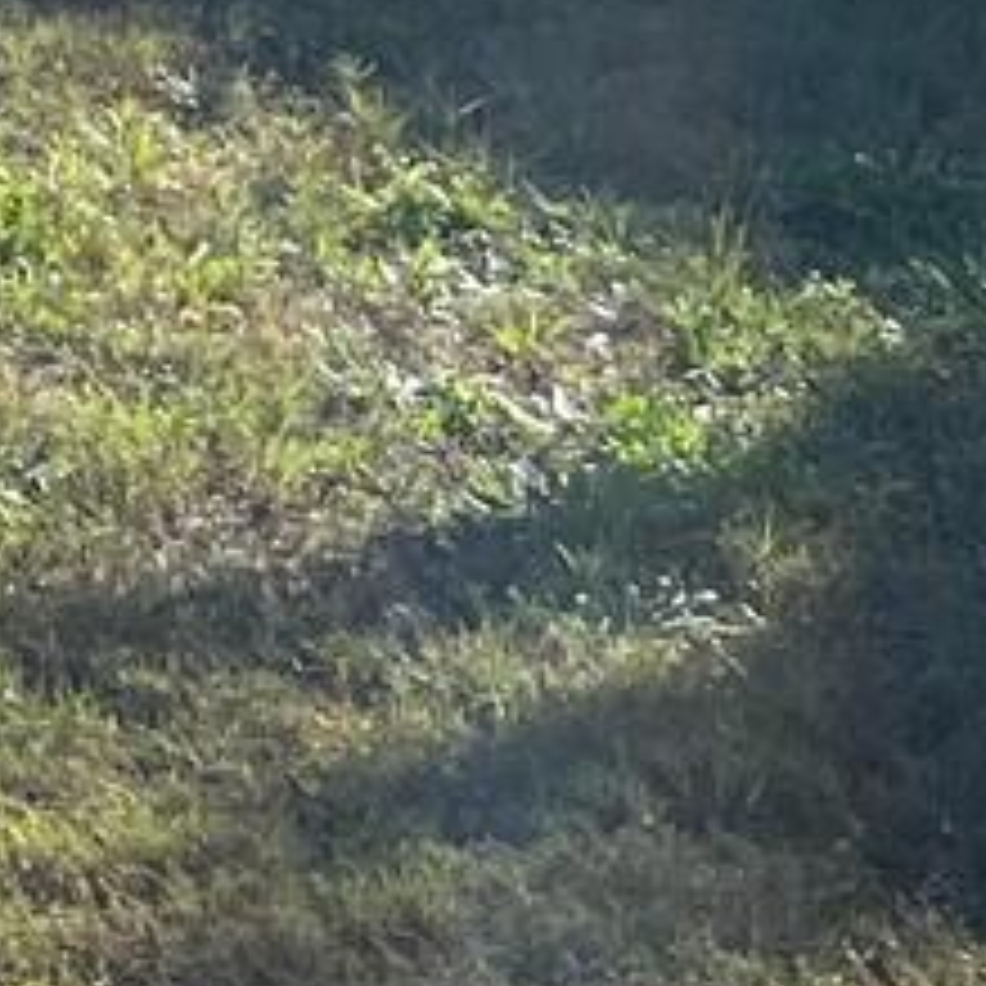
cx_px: -2098
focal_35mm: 168
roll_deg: +0.4
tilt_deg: +3.7
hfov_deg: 8.5
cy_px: -1436
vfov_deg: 9.2
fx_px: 5414
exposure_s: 1/4149
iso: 50
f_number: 1.6
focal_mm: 5.1
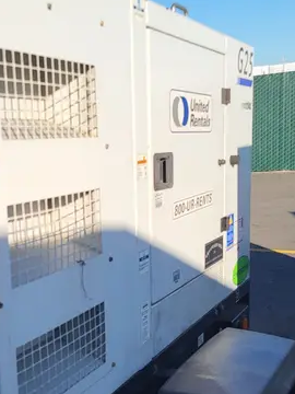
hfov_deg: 27.1
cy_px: 269
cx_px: 72
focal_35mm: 53
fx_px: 602
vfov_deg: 35.7
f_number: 1.8
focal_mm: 5.4
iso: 40
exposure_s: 1/2228
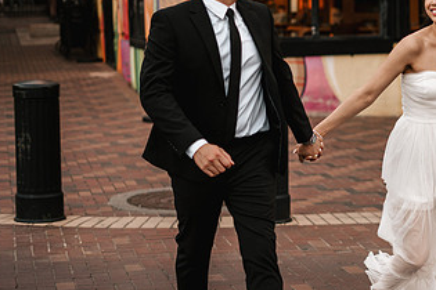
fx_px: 1138
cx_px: 392
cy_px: 130
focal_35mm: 94
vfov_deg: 14.5
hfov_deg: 21.2
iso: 400
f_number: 1.8
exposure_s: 1/500
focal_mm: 50
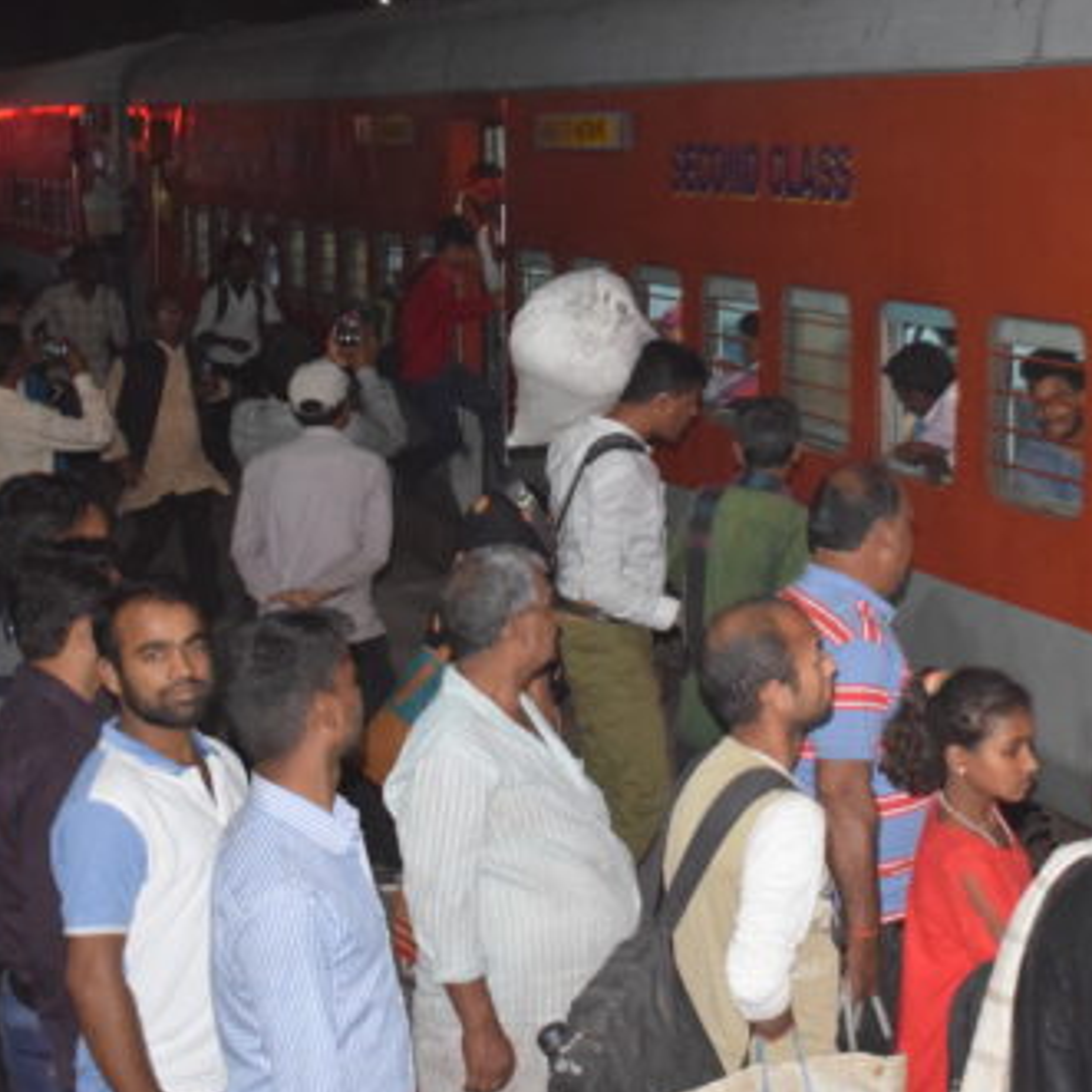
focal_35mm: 75
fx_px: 2677
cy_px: 417
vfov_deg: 23.0
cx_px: 901
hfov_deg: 22.7
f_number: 4.2
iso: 3200
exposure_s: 1/60
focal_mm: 28
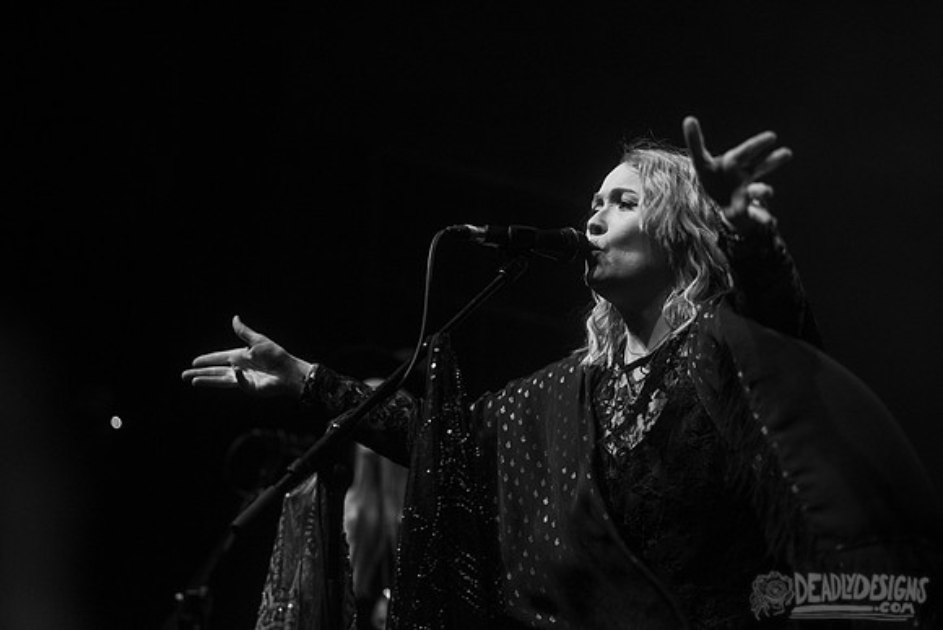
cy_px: 315
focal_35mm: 100
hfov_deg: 20.4
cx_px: 472
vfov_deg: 13.7
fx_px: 2620
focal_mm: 100
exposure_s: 1/160
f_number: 3.2
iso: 2500
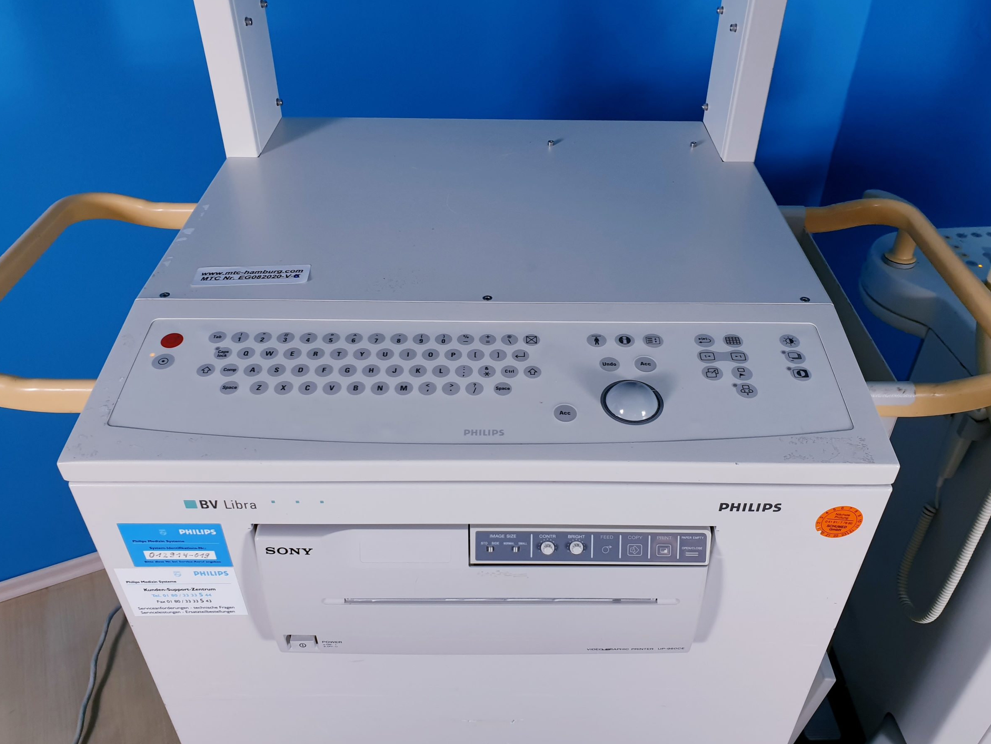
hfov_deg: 63.4
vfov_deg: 49.7
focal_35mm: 28
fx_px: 802
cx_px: 522
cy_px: 381
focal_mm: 4.3
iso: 80
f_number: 2.4
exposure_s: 1/50
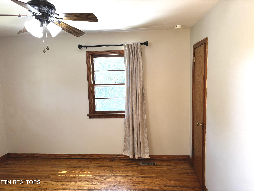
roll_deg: +1.1
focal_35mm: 26
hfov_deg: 67.3
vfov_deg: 53.1
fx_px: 191
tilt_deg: -7.5
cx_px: 127
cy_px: 96
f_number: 1.6
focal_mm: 5.96
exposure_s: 1/60
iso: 100
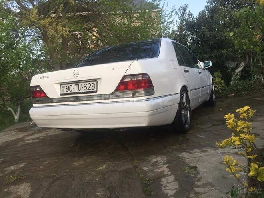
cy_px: 99
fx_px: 221
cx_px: 132
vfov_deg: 48.2
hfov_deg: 61.7
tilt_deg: -5.1
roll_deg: +7.1
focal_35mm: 29
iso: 32
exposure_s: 1/403
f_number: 2.2
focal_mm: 4.15
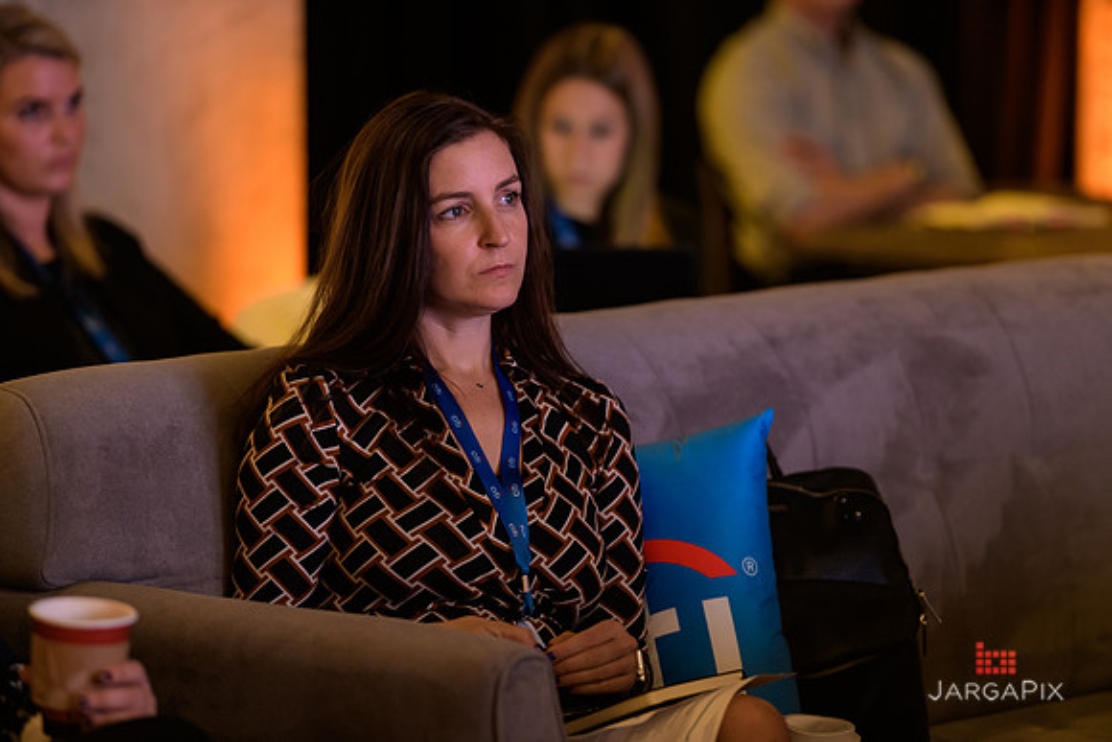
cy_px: 371
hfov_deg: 10.3
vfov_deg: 6.9
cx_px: 556
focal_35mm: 200
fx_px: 6179
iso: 1600
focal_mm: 200
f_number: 3.2
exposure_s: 1/60
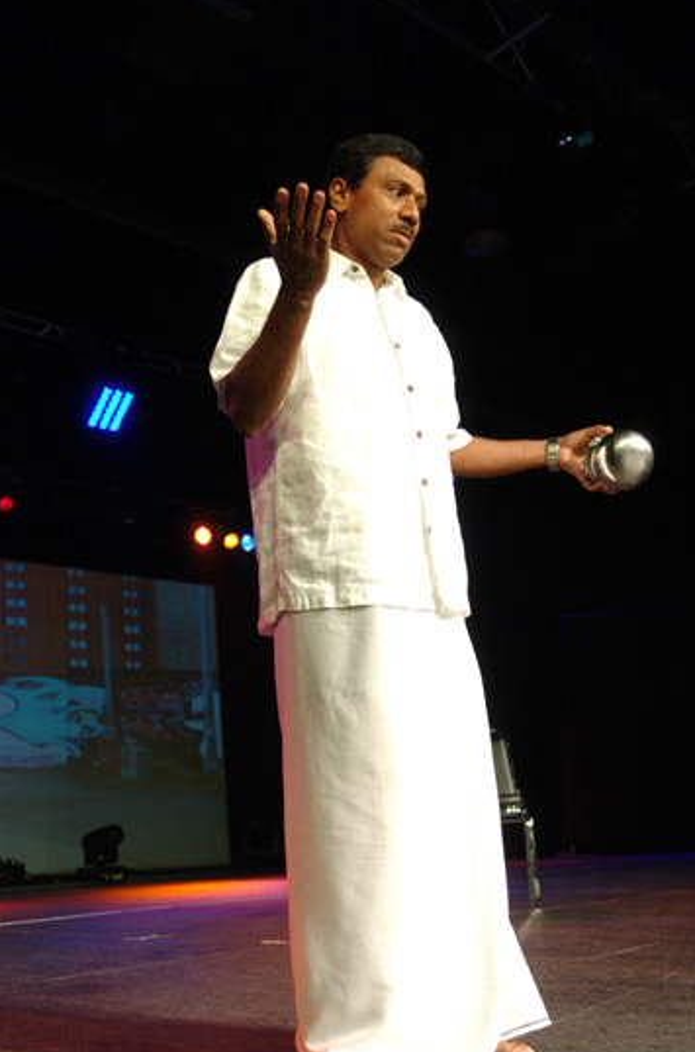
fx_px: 1123
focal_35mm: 39
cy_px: 578
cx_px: 385
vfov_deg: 50.1
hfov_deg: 34.4
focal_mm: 23
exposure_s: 1/125
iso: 400
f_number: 2.8
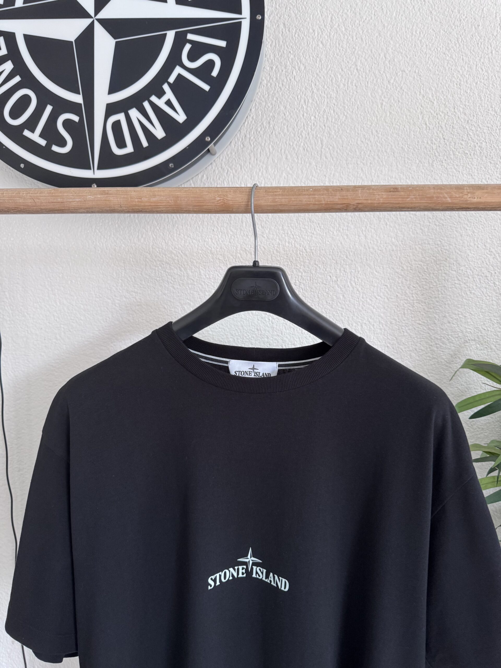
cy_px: 334
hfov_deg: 56.8
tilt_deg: -4.3
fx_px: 463
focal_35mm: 24
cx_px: 250
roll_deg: +0.4
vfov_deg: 71.6
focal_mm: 6.76
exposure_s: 1/110
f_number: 1.78
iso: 200
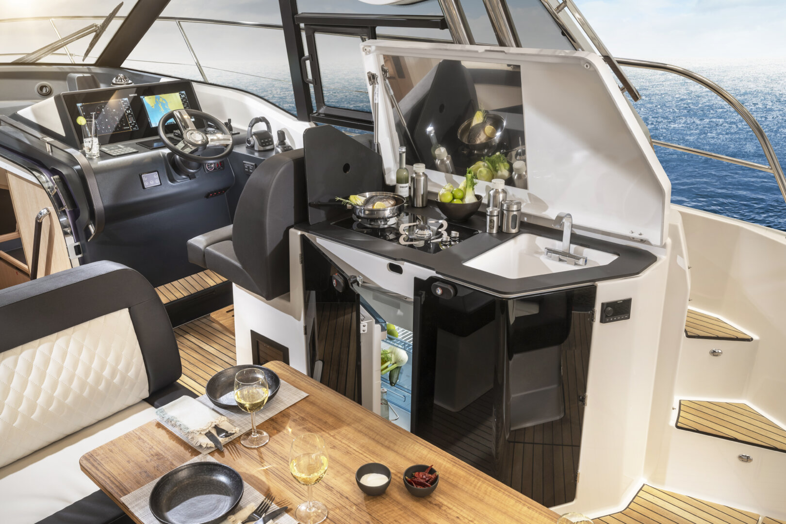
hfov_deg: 62.8
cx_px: 393
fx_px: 644
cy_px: 262
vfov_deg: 44.3
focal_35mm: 30
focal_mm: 29.5
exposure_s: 1/2
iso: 200
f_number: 13
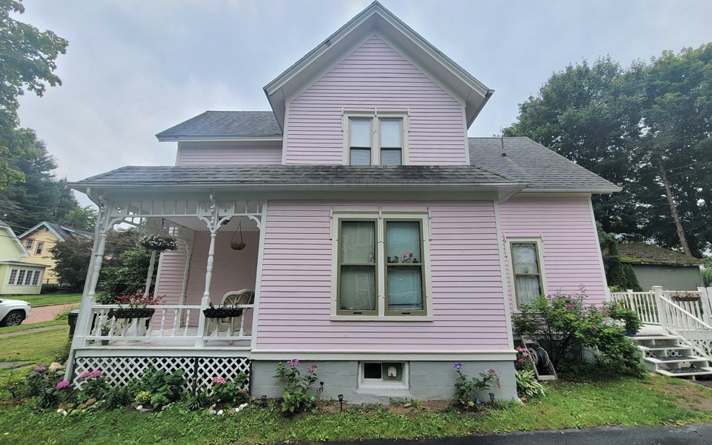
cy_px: 225
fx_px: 272
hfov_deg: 105.3
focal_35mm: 14
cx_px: 358
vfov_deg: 78.6
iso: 64
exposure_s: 1/2000
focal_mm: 2.2
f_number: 2.2
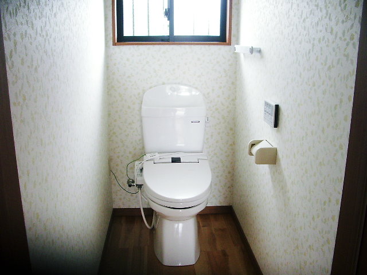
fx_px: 371
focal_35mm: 35
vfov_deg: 40.7
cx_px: 184
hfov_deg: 52.6
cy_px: 138
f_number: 2.6
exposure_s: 1/40
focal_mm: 5.8
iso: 160
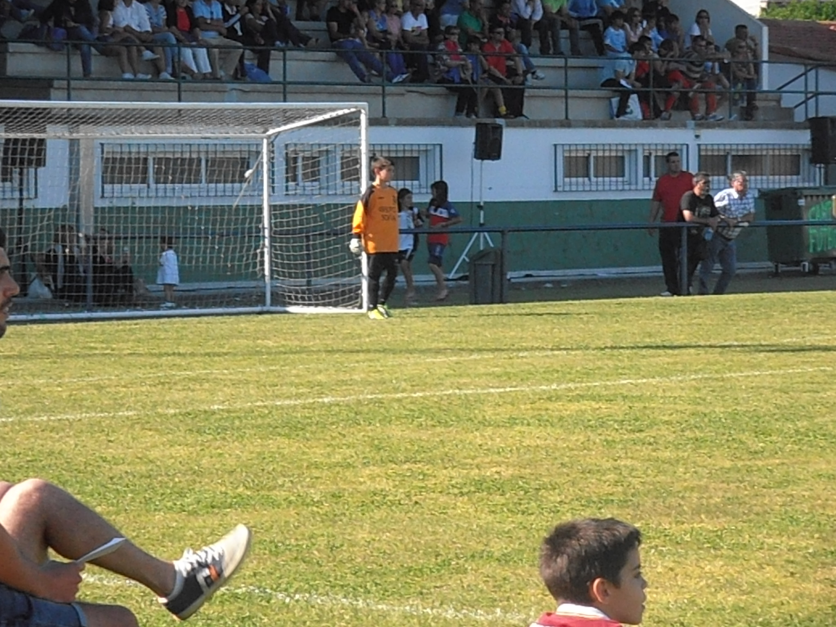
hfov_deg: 10.0
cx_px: 418
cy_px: 314
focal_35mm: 198
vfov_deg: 7.5
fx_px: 4782
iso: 400
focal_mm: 35.05
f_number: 15
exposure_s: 1/125
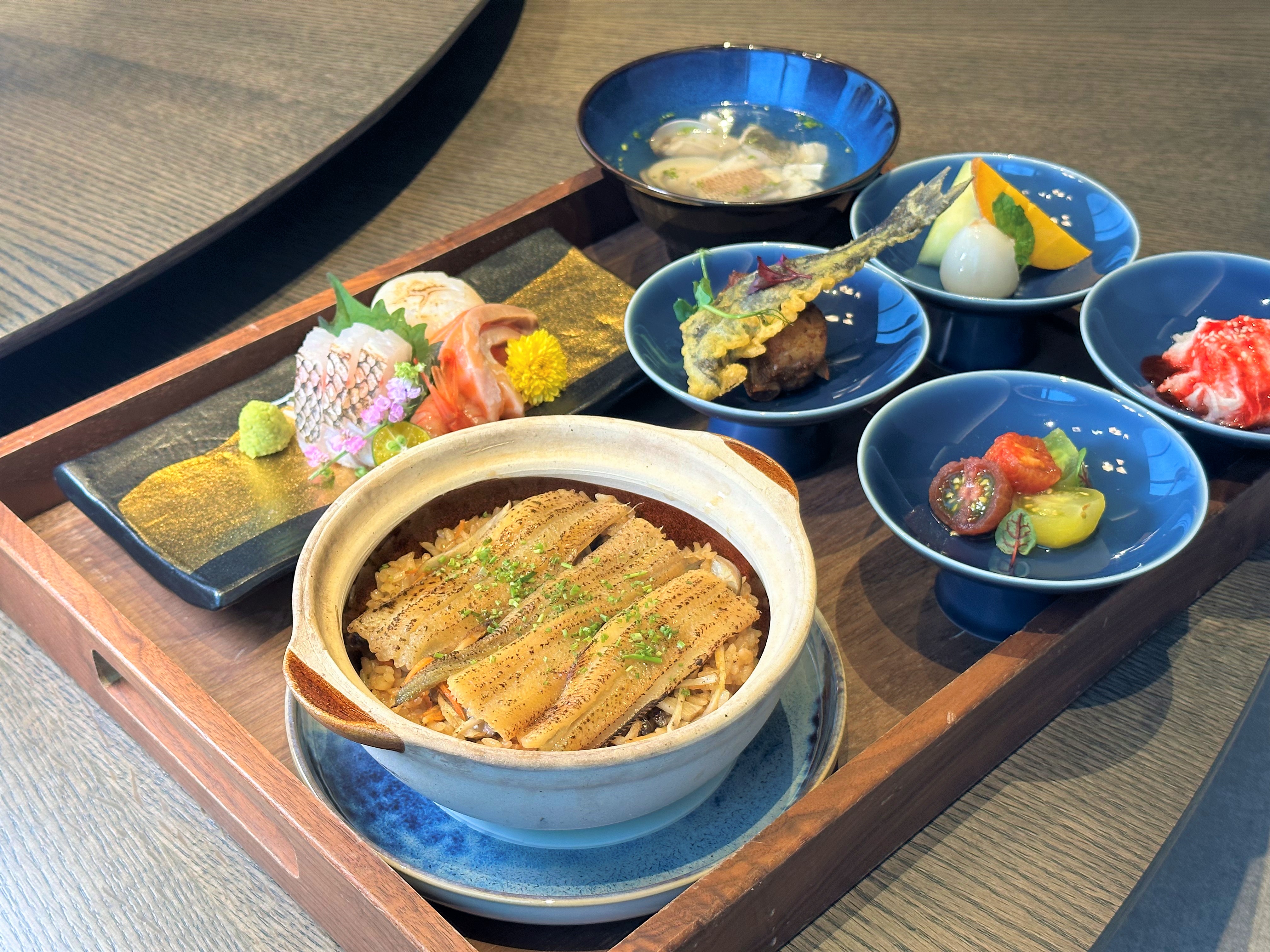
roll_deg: +0.4
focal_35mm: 48
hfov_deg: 39.7
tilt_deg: -39.1
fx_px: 1761
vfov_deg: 30.3
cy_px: 476
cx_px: 635
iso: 64
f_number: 1.78
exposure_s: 1/60
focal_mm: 6.86
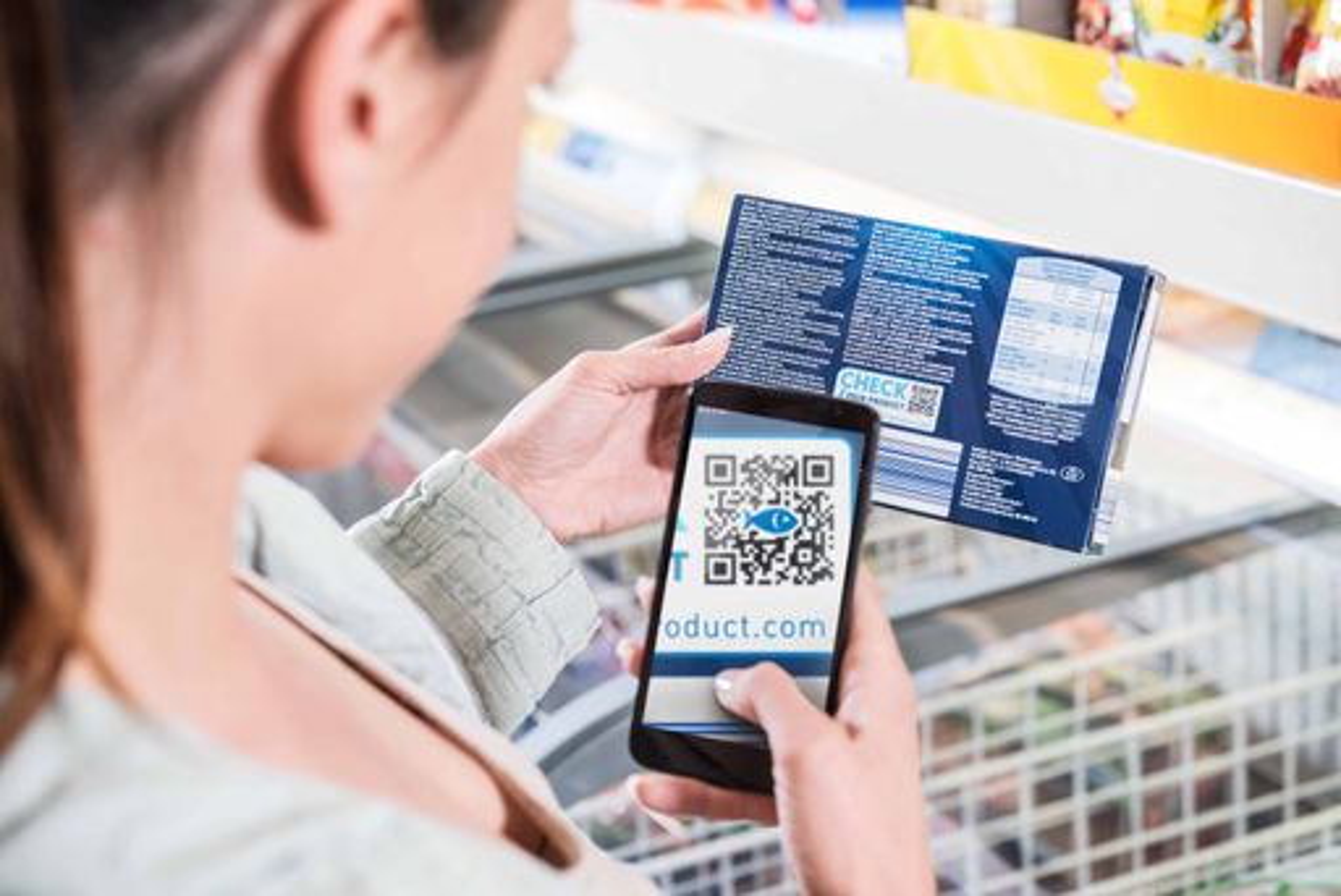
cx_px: 670
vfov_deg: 20.6
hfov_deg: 30.5
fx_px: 2460
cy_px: 448
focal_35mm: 66
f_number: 5.6
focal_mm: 66
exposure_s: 1/160
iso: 400
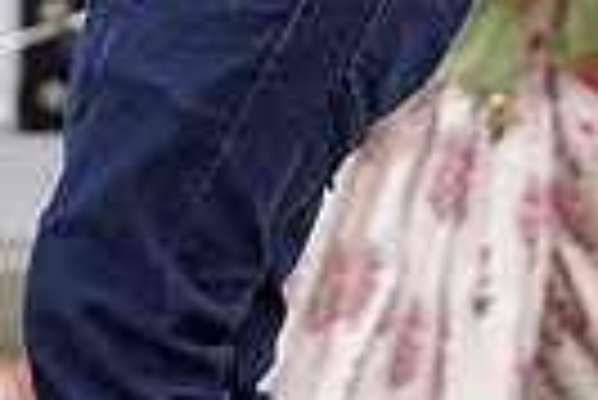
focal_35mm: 874
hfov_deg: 2.4
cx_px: 259
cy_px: -544
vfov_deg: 1.6
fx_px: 14534
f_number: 3.2
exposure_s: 1/400
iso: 250
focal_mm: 200
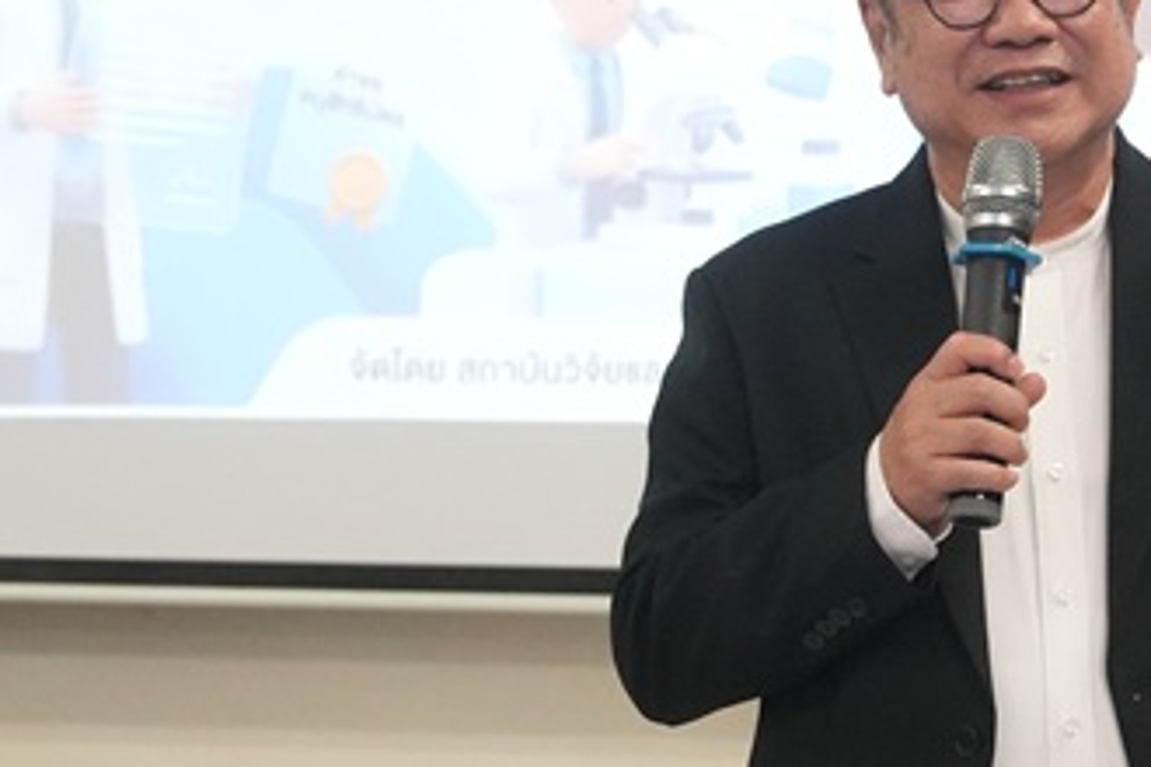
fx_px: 3677
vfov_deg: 11.9
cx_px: 1064
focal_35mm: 115
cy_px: 244
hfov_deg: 17.5
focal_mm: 38
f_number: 4
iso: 6400
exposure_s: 1/320
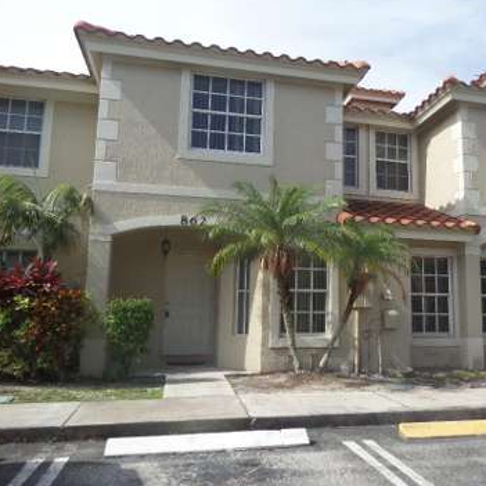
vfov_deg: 55.6
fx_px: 461
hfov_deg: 55.0
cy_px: 240
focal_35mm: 29
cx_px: 302
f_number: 3.2
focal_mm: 4
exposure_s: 1/750
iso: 100
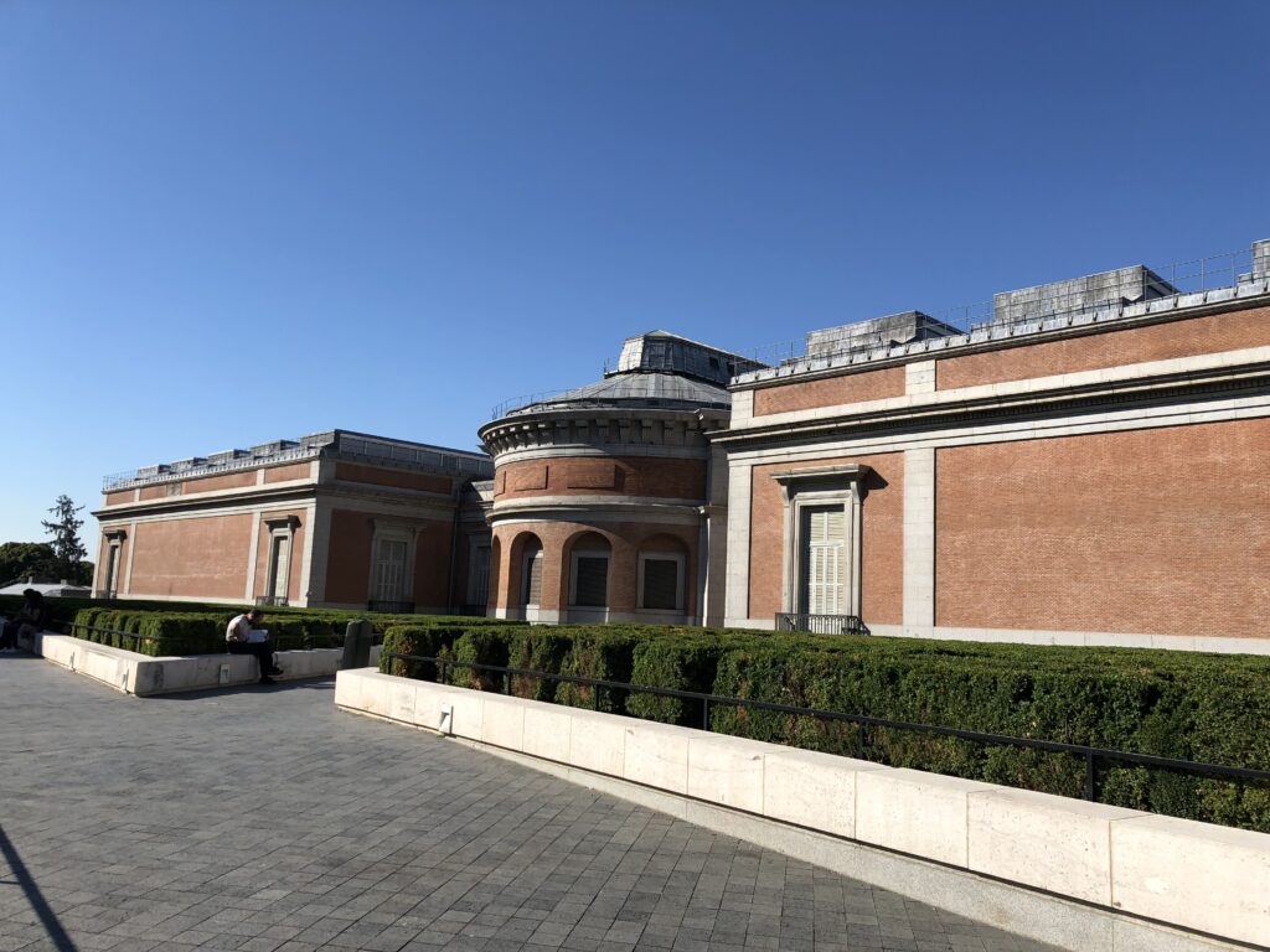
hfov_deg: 63.4
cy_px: 476
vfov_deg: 49.7
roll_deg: -2.6
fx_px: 1027
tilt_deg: +7.3
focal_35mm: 28
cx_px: 635
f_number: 1.8
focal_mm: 4
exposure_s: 1/2404
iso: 20
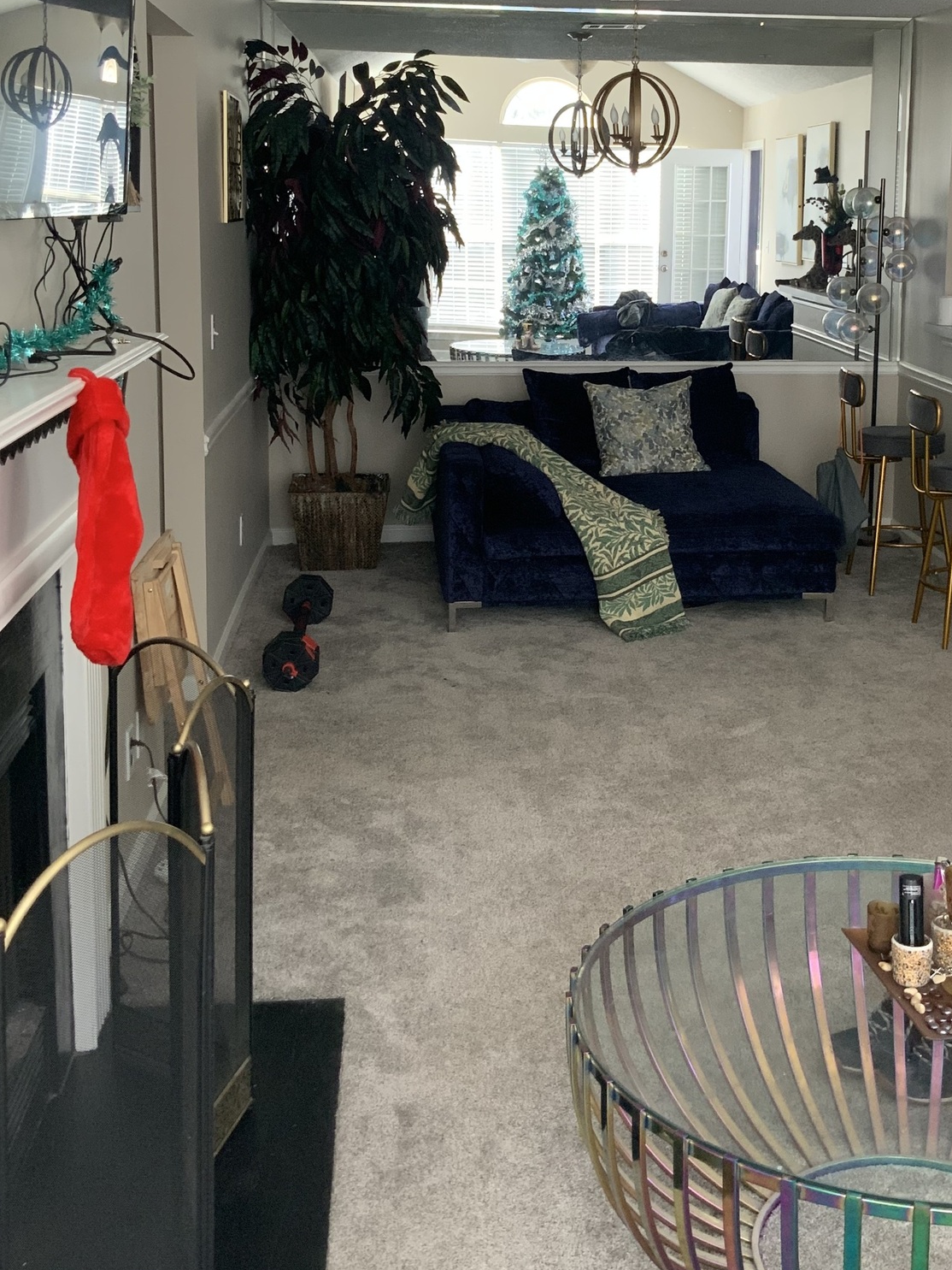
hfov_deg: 31.9
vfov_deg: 41.4
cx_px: 636
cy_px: 392
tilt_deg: -7.4
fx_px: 1650
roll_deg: -0.9
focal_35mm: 45
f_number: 1.8
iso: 80
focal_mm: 3
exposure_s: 1/60
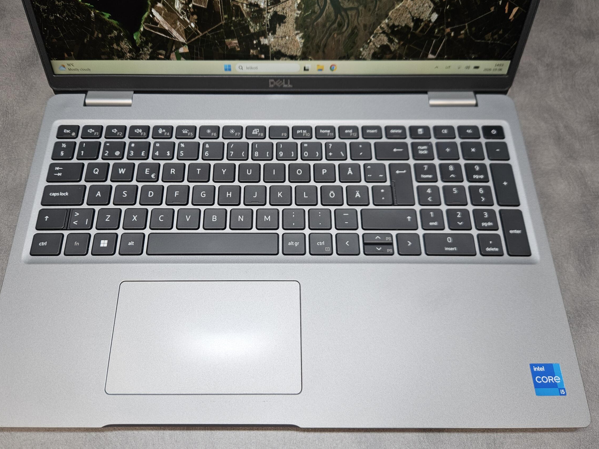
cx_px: 278
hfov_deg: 67.2
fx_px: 450
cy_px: 213
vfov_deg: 53.0
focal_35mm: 26
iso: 64
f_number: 1.8
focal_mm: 5.4
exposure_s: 1/101
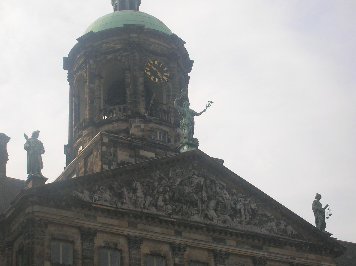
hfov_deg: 25.0
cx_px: 178
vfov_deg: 18.9
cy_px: 133
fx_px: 801
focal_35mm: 78
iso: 50
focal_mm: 13
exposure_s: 1/154
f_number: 6.9
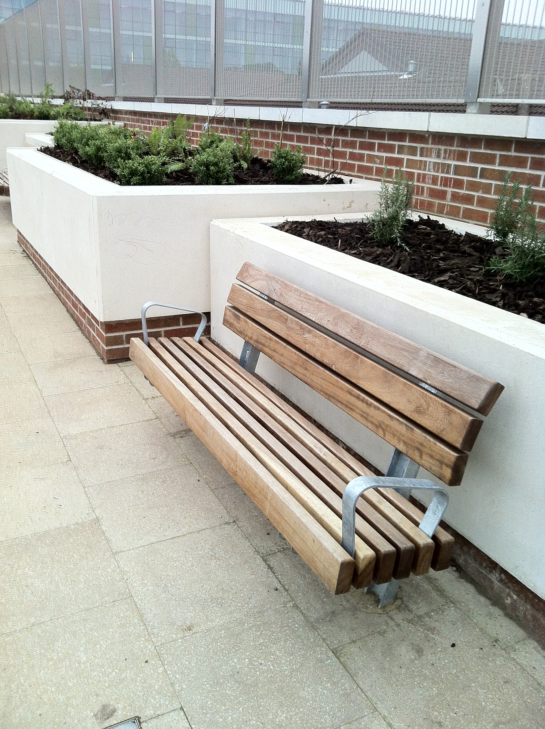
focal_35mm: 35
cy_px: 364
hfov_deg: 40.6
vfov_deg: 52.7
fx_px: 737
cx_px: 272
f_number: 2.8
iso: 80
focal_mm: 3.85
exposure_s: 1/120
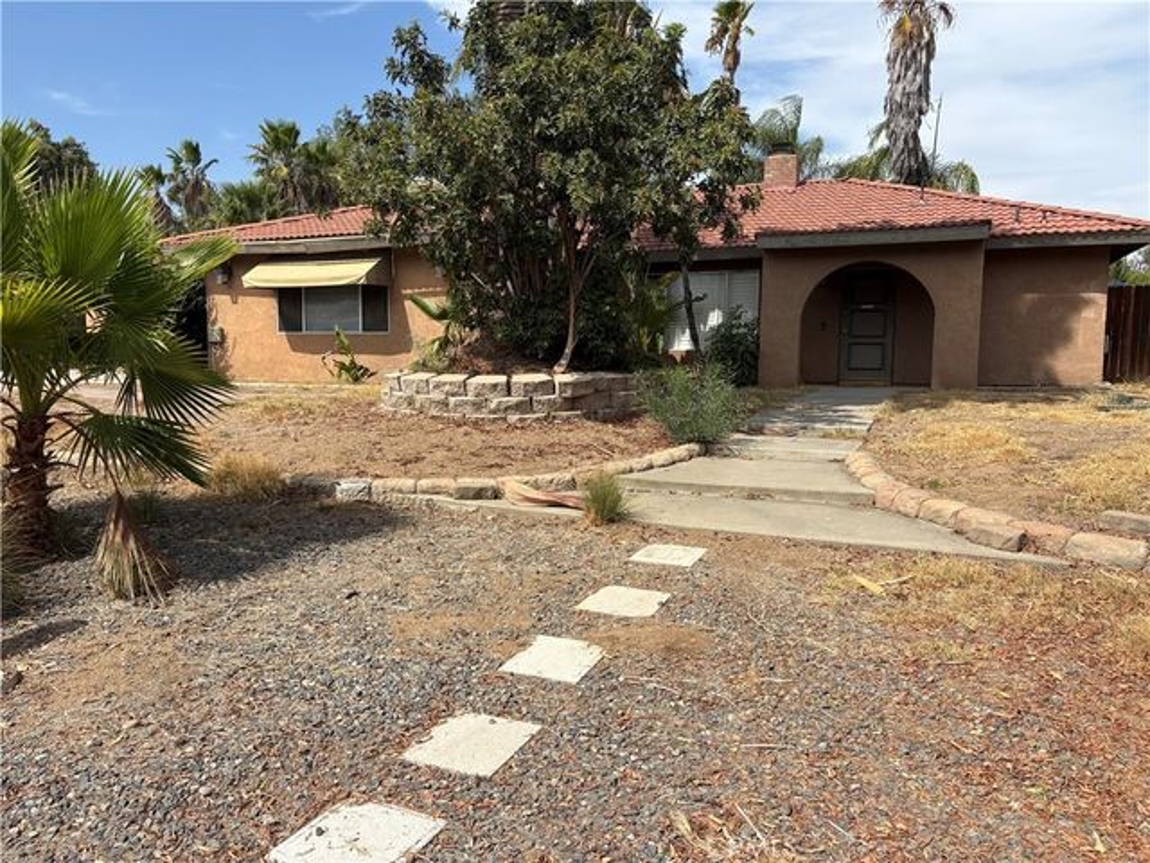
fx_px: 864
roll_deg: +0.3
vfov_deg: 53.1
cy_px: 432
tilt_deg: -5.0
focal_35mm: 26
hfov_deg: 67.3
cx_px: 575
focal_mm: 5.96
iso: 50
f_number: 1.6
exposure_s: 1/3623
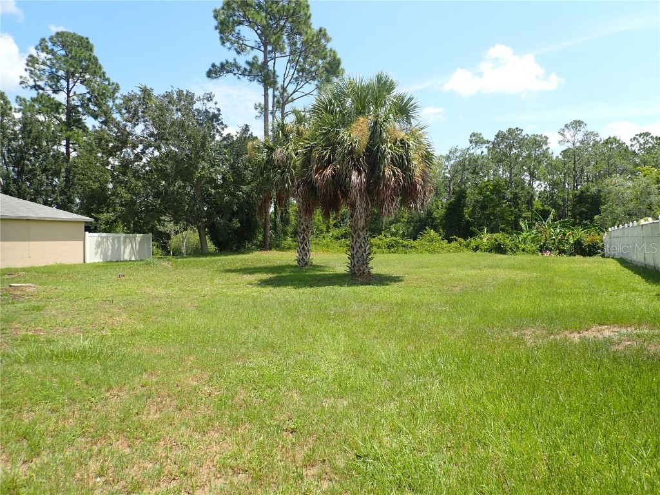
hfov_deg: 69.4
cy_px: 248
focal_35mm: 25
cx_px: 330
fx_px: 477
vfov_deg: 54.9
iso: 100
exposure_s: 1/1000
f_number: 2.8
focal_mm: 4.5
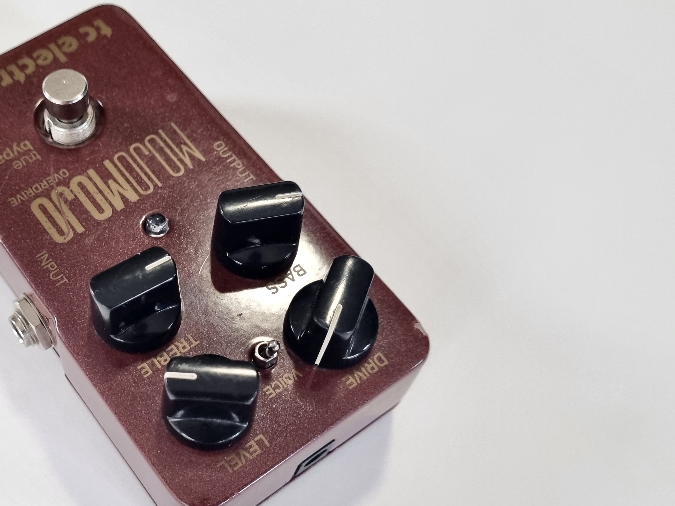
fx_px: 800
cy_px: 341
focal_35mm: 41
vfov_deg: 34.8
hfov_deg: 44.1
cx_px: 162
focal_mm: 5.4
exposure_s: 1/100
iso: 200
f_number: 1.8
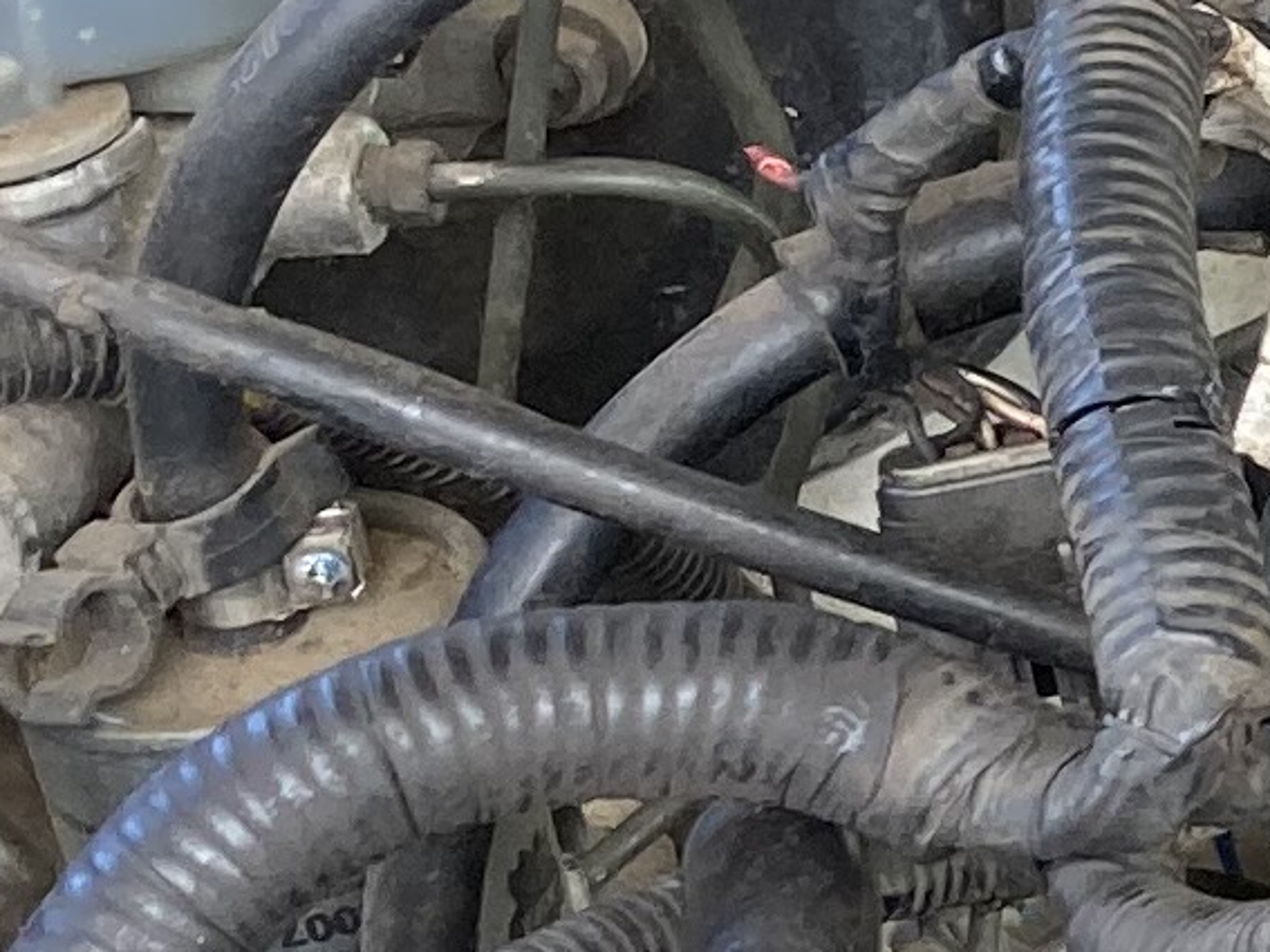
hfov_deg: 8.9
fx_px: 7299
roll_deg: -3.2
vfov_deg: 7.5
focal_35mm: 199
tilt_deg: -28.8
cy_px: 762
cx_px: 3163
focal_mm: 3.99
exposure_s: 1/121
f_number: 1.8
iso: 32
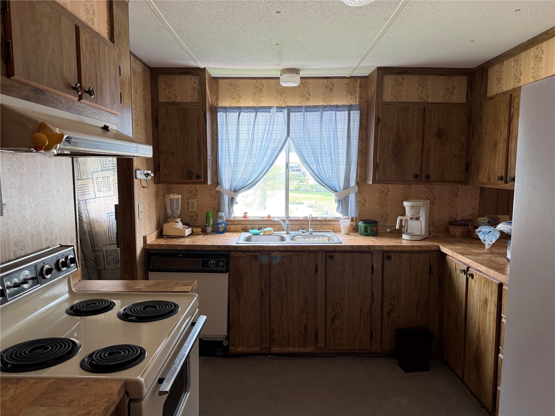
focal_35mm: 24
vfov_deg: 56.8
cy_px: 208
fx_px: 385
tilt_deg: -5.8
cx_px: 278
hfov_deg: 71.6
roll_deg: +0.0
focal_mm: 6.76
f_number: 1.78
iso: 200
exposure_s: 1/121
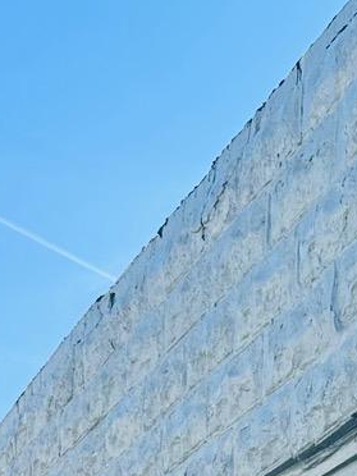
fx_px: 1361
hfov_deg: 14.4
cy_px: 754
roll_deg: +0.5
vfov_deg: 17.4
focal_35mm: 99
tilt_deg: +9.3
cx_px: 436
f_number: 1.78
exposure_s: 1/1541
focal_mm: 6.86
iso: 80
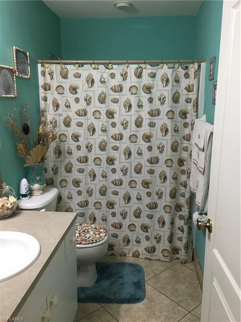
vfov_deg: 61.7
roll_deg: +0.0
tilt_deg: -10.8
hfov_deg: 48.2
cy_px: 161
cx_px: 120
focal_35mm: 29
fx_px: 269
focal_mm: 4.15
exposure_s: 1/30
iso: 100
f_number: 2.2
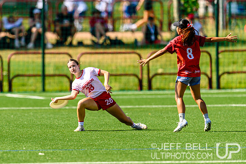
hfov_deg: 3.0
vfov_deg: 2.0
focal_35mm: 694
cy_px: 91
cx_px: 67
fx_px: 4737
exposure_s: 1/1600
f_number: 3.2
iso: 100
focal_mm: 400
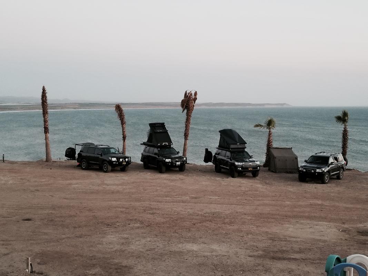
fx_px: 276
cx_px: 184
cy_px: 138
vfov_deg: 53.1
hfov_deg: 67.3
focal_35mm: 26
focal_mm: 4.3
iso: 125
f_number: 1.7
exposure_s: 1/50
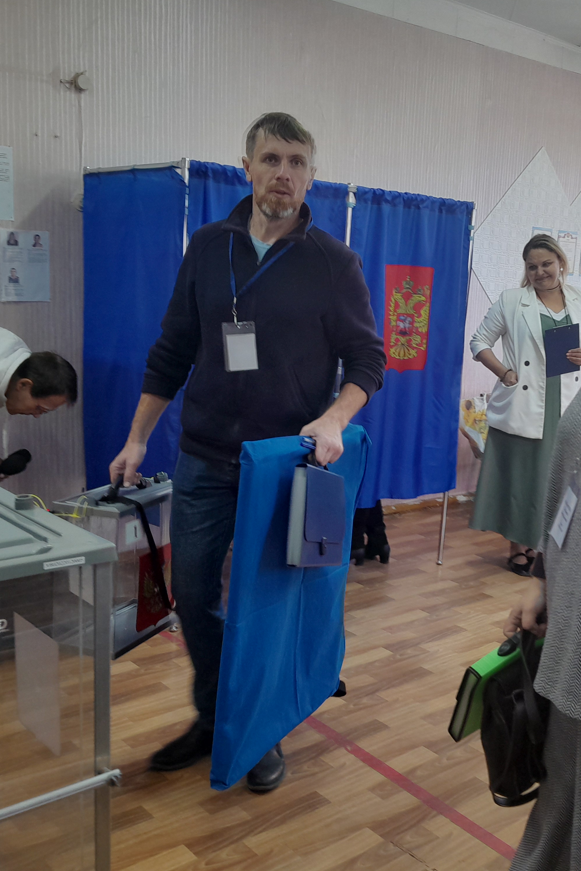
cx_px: 390
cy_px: 439
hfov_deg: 35.6
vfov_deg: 51.9
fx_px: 896
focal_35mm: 37
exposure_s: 1/50
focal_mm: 3.98
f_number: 1.8
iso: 50
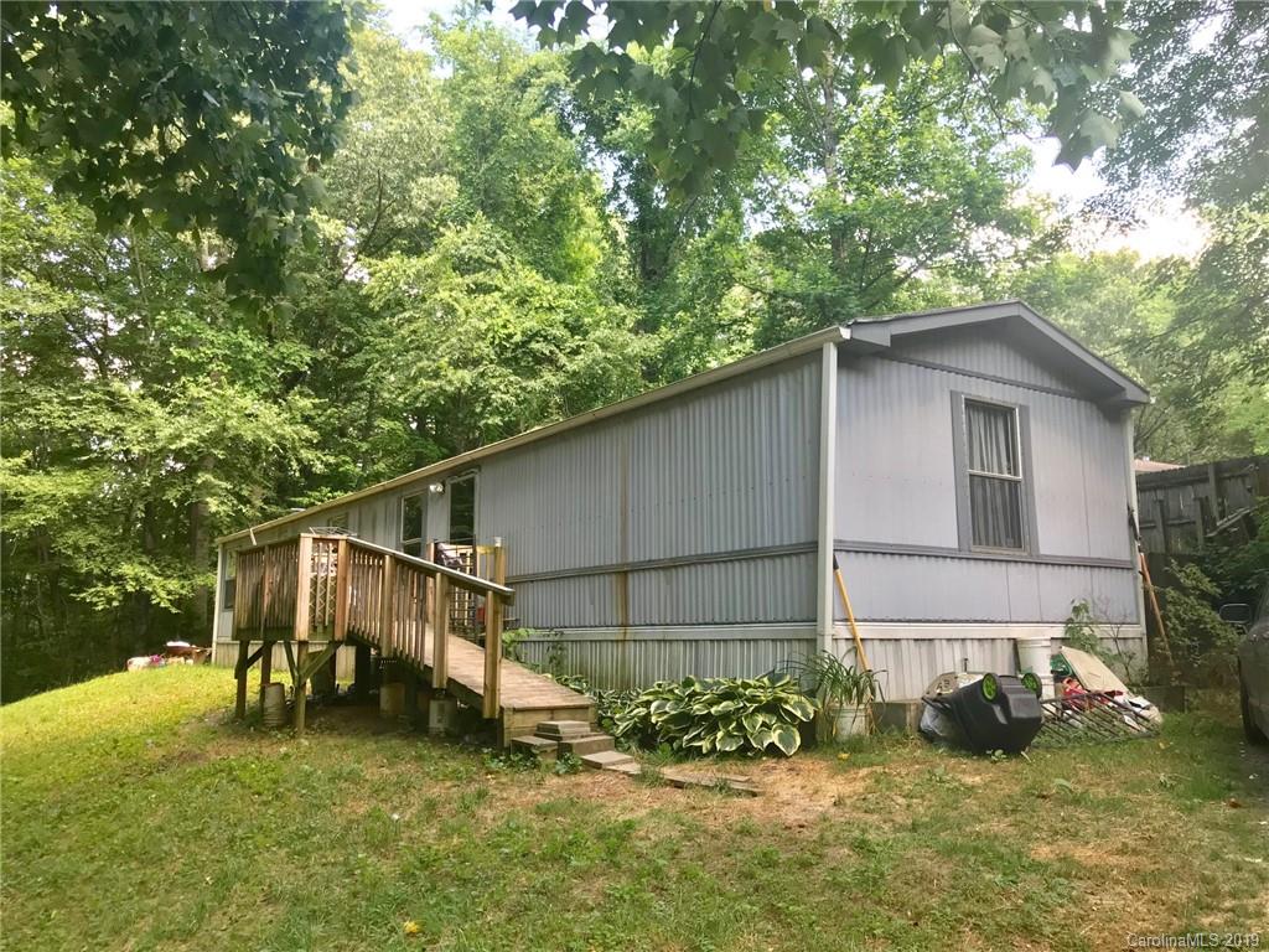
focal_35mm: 28
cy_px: 476
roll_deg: -0.2
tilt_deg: +10.1
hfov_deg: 63.4
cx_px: 634
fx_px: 1026
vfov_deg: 49.7
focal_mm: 3.99
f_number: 1.8
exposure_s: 1/120
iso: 40
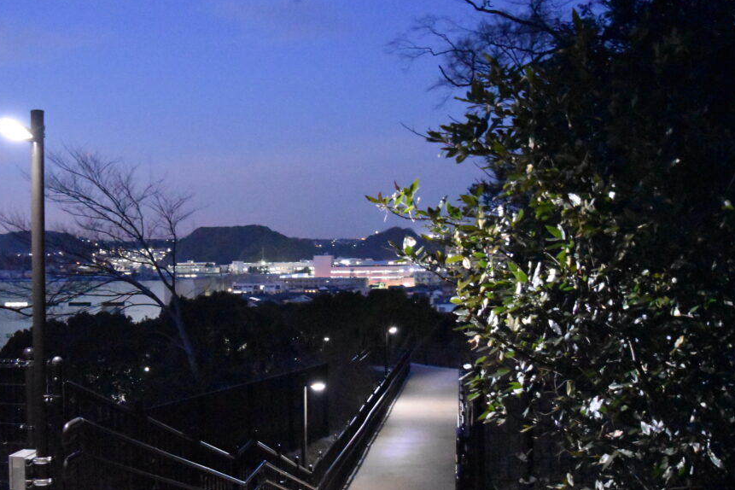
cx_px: 240
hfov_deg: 42.1
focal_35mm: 46
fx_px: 939
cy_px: 296
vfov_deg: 29.2
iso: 12800
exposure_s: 1/13
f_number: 3.8
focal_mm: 22
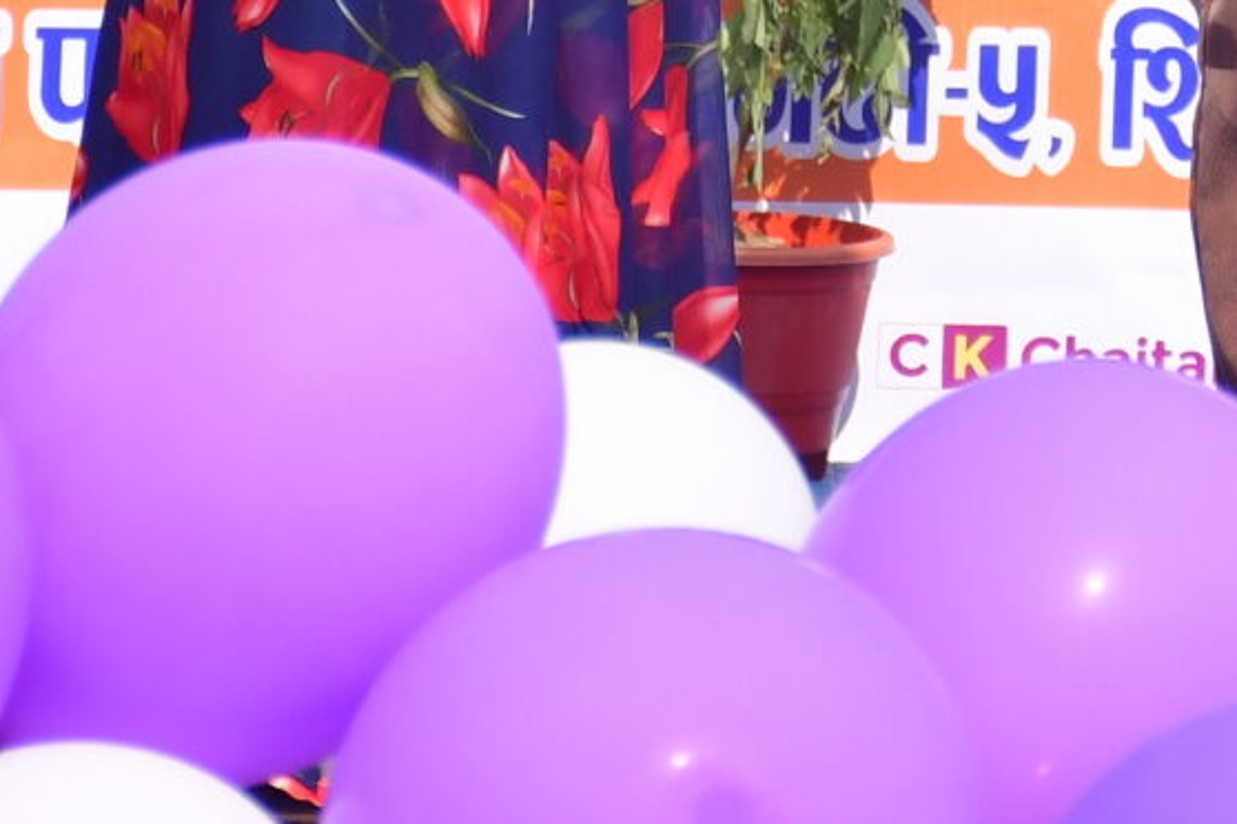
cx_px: 1957
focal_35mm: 551
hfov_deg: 3.7
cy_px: -1033
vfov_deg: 2.5
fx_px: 18931
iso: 320
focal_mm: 80
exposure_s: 1/1250
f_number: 5.6
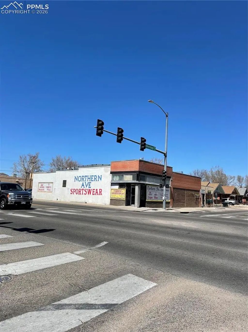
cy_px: 166
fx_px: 249
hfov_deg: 53.0
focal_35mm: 26
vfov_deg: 67.3
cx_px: 124
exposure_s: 1/4717
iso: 32
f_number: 1.6
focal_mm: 5.1
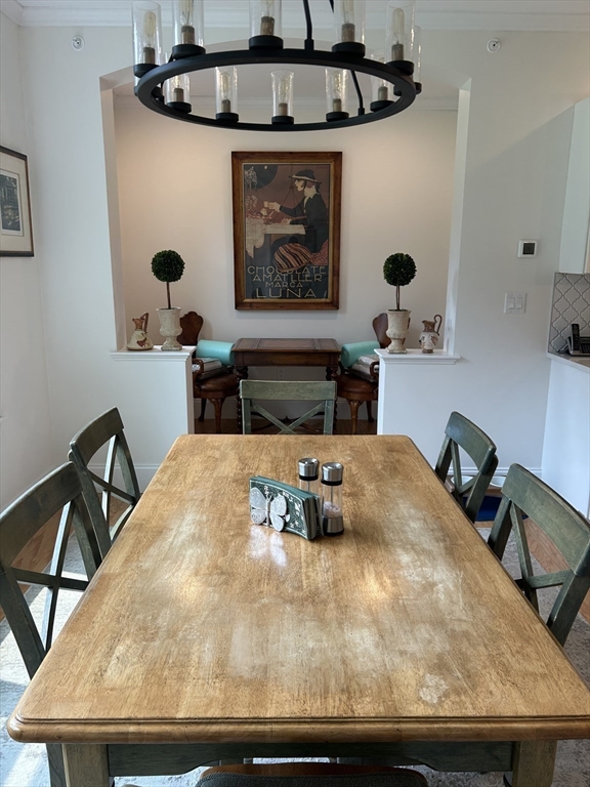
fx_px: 591
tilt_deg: -11.9
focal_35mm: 26
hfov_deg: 53.1
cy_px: 394
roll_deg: +0.3
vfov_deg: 67.3
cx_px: 295
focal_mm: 5.7
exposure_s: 1/120
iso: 40
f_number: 1.5
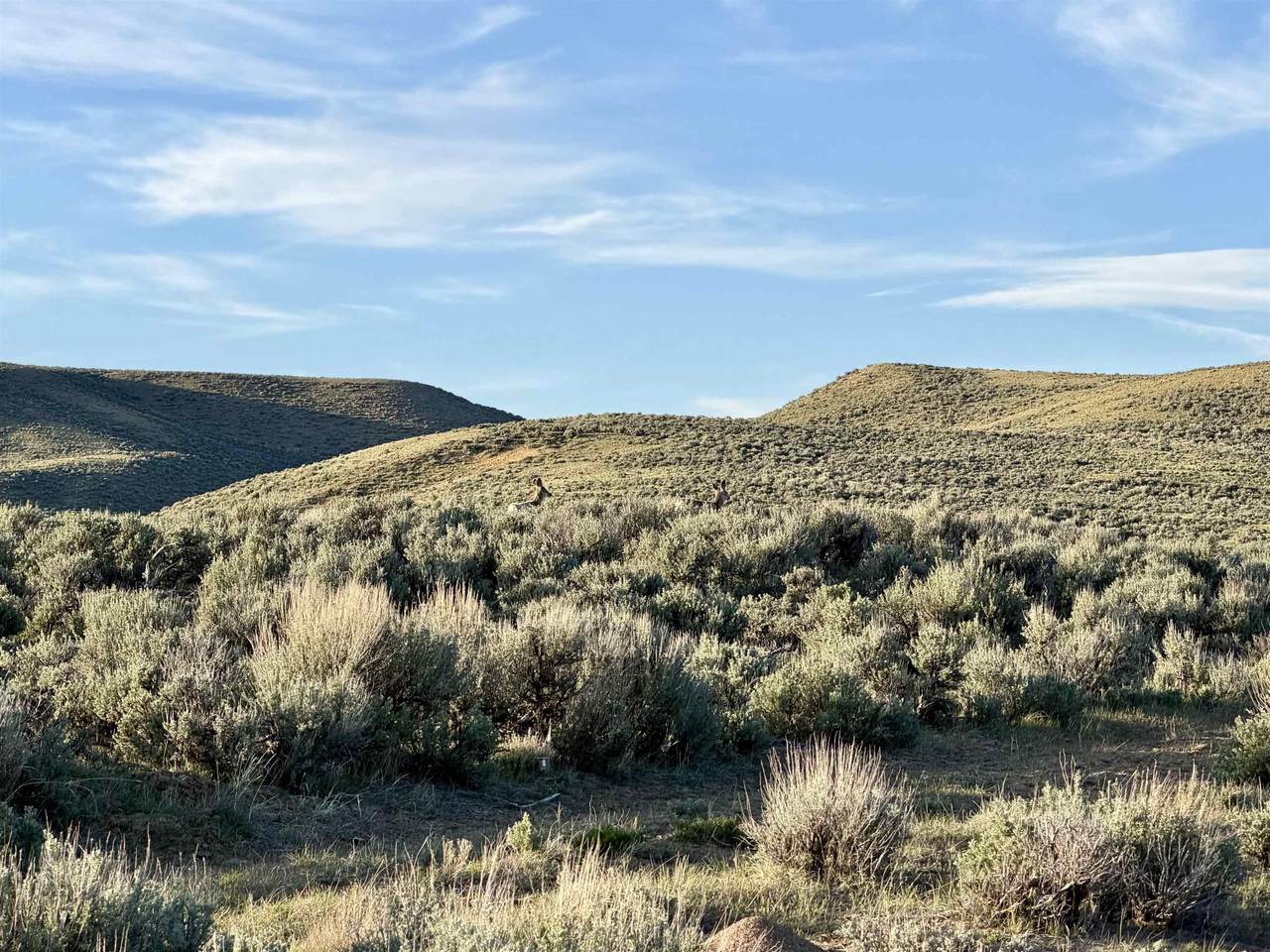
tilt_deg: +2.5
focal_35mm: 100
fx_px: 3669
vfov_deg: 14.8
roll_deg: -1.3
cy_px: 476
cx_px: 635
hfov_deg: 19.6
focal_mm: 16.89
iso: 50
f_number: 2.8
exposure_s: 1/554
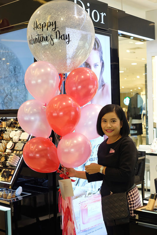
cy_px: 118
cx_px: 78
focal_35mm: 53
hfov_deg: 25.5
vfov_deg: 37.5
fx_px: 346
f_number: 3.6
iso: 200
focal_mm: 35
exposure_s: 1/20
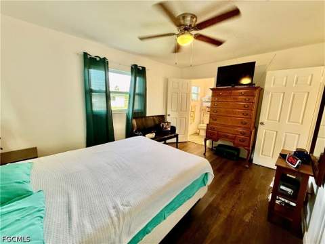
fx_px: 131
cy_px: 122
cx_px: 162
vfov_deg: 85.7
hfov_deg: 102.1
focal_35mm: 14
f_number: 2.2
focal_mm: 2.22
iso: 250
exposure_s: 1/60
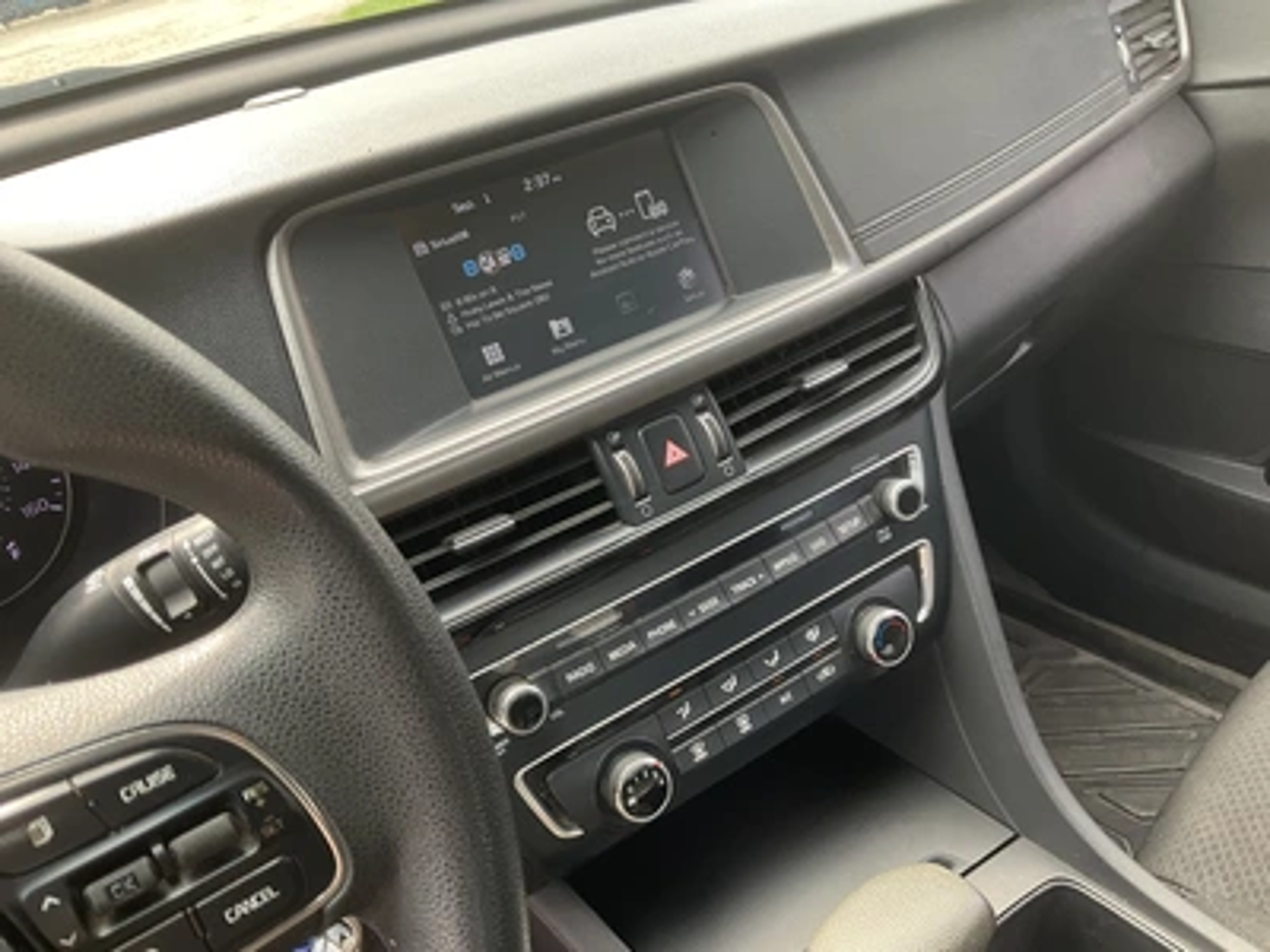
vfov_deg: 48.2
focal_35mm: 29
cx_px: 635
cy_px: 476
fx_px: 1064
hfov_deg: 61.7
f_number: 1.8
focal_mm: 3
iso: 40
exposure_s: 1/122
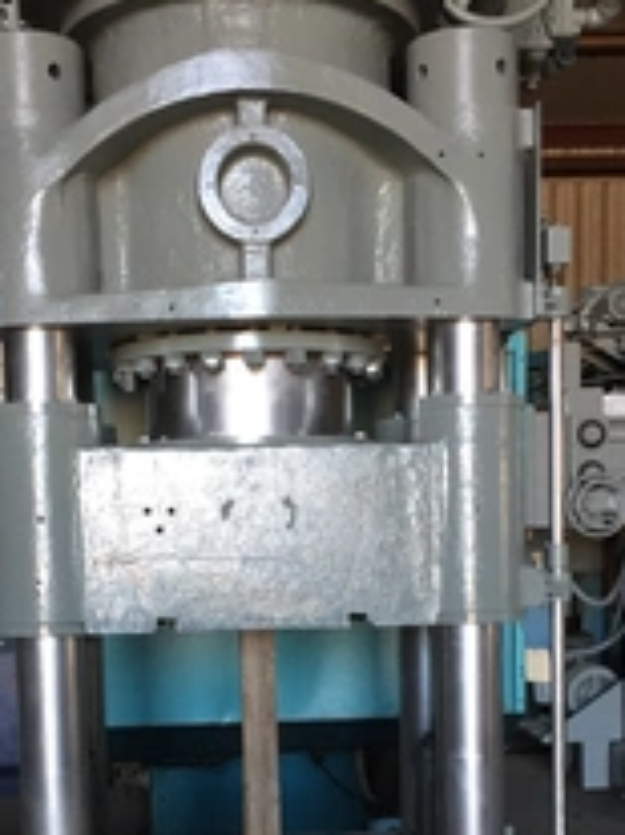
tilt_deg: -3.7
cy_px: 649
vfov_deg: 33.5
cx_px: 266
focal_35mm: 56
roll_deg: +1.2
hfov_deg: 26.0
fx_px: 1350
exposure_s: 1/30
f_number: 2.2
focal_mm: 4.15
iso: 64
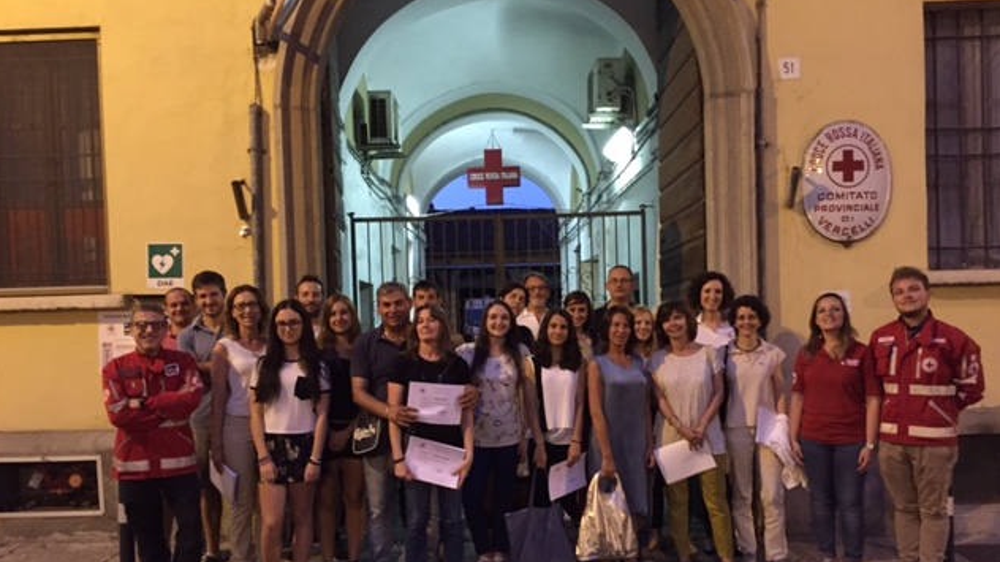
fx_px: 848
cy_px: 339
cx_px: 500
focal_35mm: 32
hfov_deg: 61.0
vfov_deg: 36.5
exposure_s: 1/17
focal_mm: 4.15
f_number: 2.2
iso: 500
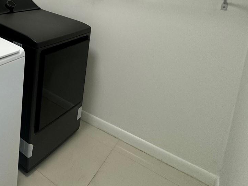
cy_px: 8
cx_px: -14
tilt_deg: -9.4
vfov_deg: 40.8
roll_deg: -1.9
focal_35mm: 31
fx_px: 222
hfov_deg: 46.2
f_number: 2.2
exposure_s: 1/120
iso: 80
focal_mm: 2.22
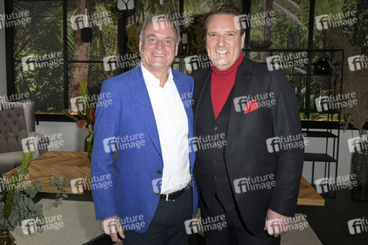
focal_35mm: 29
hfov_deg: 63.7
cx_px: 184
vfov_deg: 44.9
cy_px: 122
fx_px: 296
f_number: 6.3
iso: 800
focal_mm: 29
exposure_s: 1/200
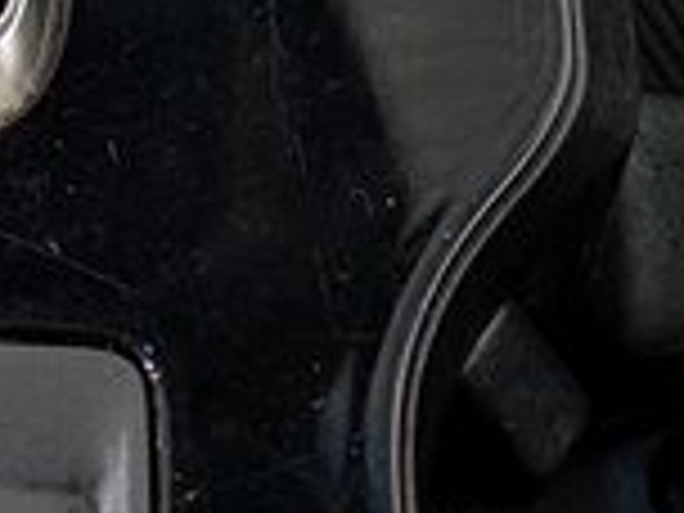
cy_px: -261
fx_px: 3201
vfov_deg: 8.9
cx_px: 284
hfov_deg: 12.2
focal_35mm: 162
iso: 49
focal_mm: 4.53
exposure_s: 1/120
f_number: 1.7
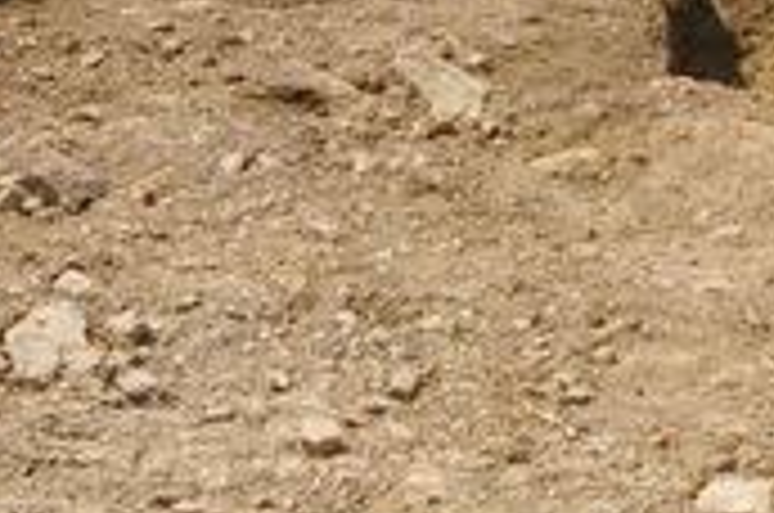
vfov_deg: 5.9
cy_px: -322
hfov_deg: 9.0
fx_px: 4918
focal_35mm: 229
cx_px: 621
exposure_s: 1/250
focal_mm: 35
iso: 200
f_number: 11
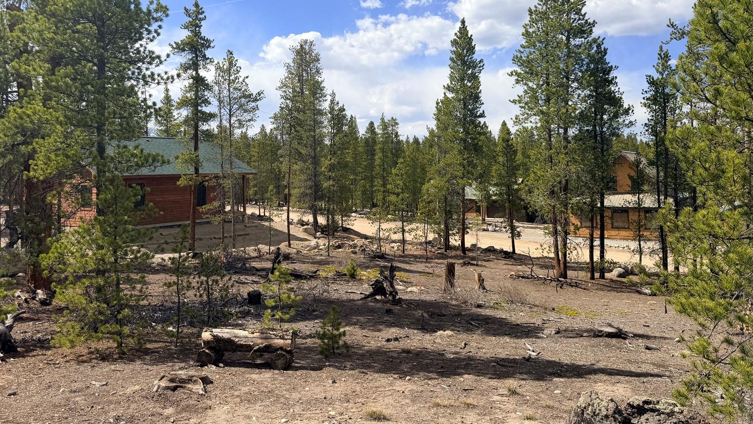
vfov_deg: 42.7
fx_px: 539
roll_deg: +1.8
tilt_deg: -0.7
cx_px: 381
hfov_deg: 69.8
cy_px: 171
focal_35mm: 27
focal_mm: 6.76
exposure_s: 1/5714
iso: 80
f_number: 1.78
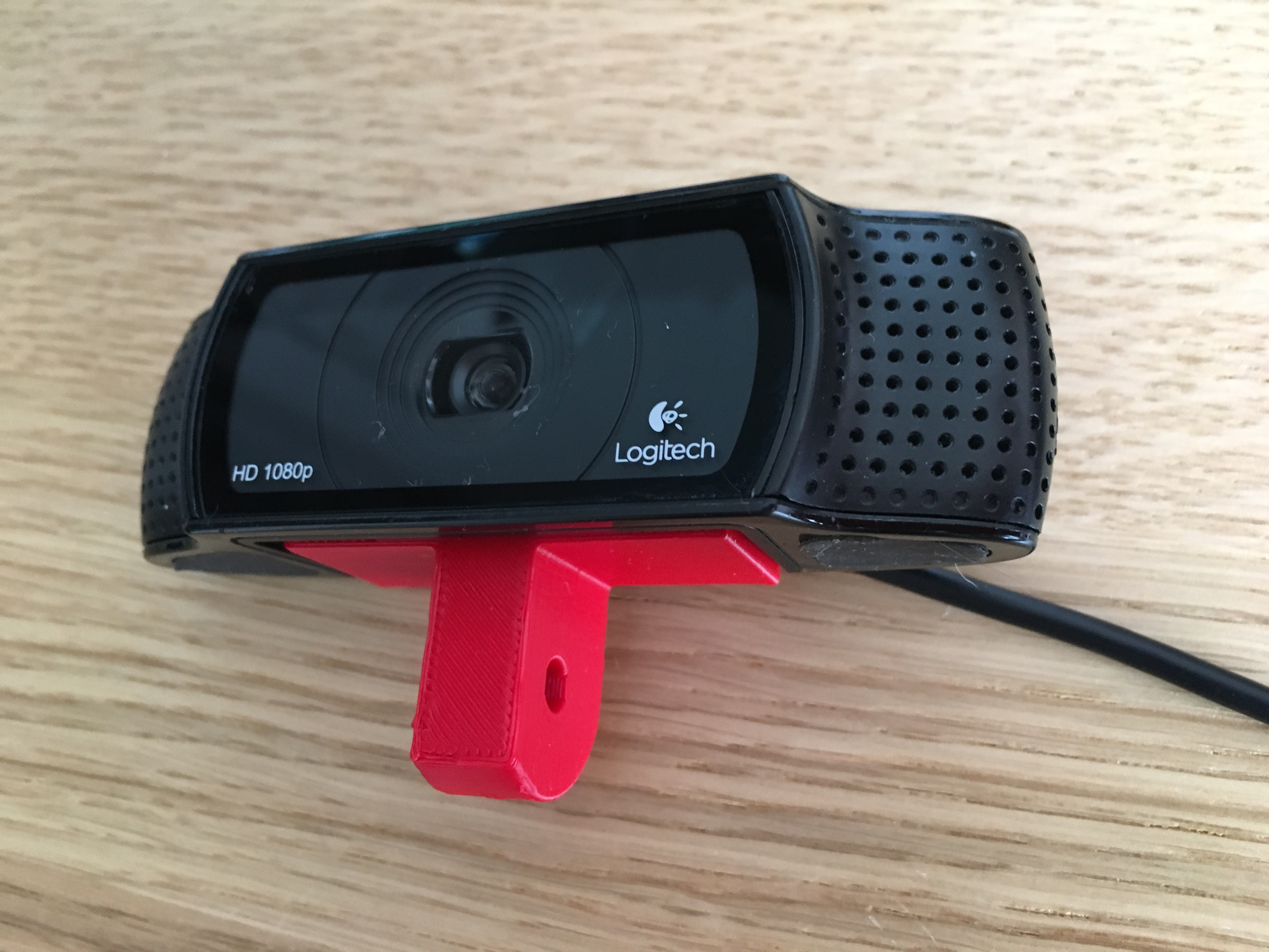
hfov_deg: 61.7
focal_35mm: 29
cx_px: 634
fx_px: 1063
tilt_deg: -72.5
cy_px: 476
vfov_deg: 48.2
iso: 200
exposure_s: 1/33
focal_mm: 4.15
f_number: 2.2
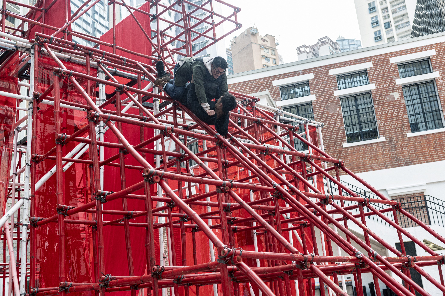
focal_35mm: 40
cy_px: 148
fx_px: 494
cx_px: 222
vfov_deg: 33.4
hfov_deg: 48.5
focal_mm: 40
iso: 1000
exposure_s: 1/2500
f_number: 5
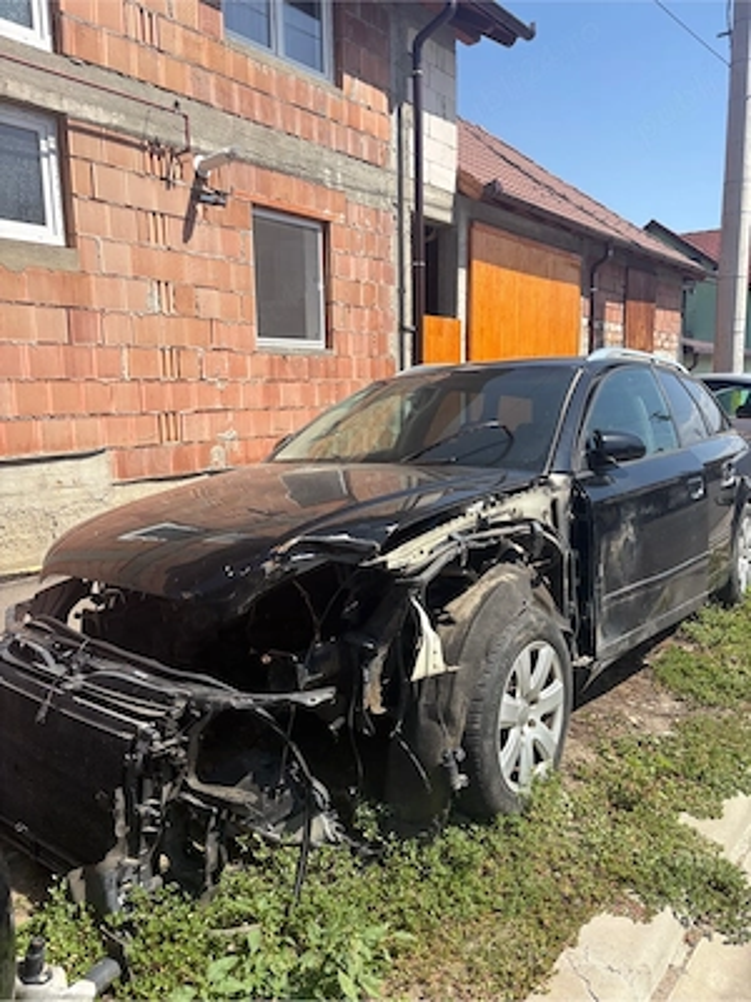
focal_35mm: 26
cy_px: 501
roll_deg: +0.1
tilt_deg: -8.3
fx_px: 752
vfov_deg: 67.3
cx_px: 376
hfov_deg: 53.1
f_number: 1.6
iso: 50
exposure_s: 1/2364
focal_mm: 5.96
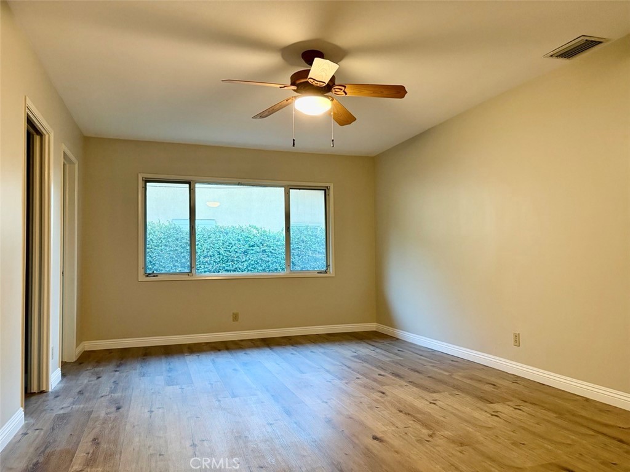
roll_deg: +0.9
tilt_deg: +4.0
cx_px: 315
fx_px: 473
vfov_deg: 53.1
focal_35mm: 26
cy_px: 236
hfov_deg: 67.3
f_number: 1.6
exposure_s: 1/60
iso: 250
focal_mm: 5.96
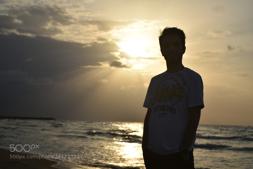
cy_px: 84
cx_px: 126
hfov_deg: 28.1
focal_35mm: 72
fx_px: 506
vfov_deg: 18.9
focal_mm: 48
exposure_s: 1/2500
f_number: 5.3
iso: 100
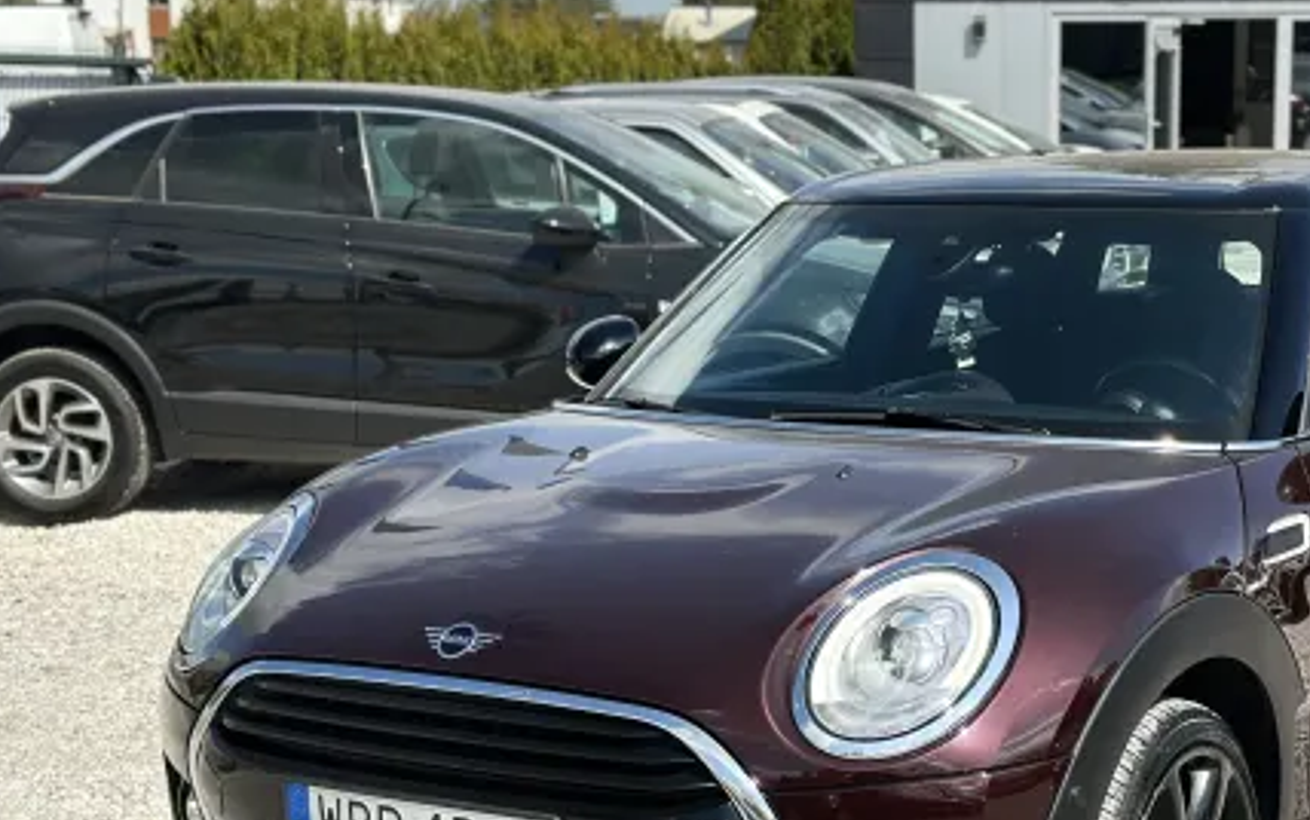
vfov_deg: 17.1
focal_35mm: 76
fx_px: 2715
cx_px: 952
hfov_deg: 26.8
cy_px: 575
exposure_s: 1/5556
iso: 100
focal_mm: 6.86
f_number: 1.78
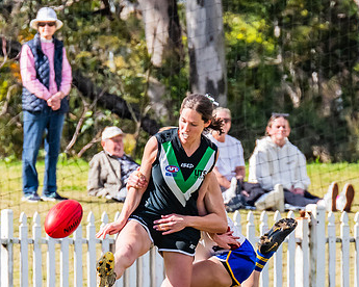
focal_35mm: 1434
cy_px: 201
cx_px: 162
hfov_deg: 1.3
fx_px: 15236
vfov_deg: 1.1
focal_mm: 420
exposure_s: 1/1250
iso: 800
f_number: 10
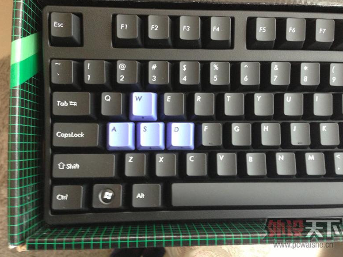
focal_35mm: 34
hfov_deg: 54.0
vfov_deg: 41.8
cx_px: 172
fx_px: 337
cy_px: 125
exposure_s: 1/20
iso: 200
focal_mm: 4.13
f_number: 2.4
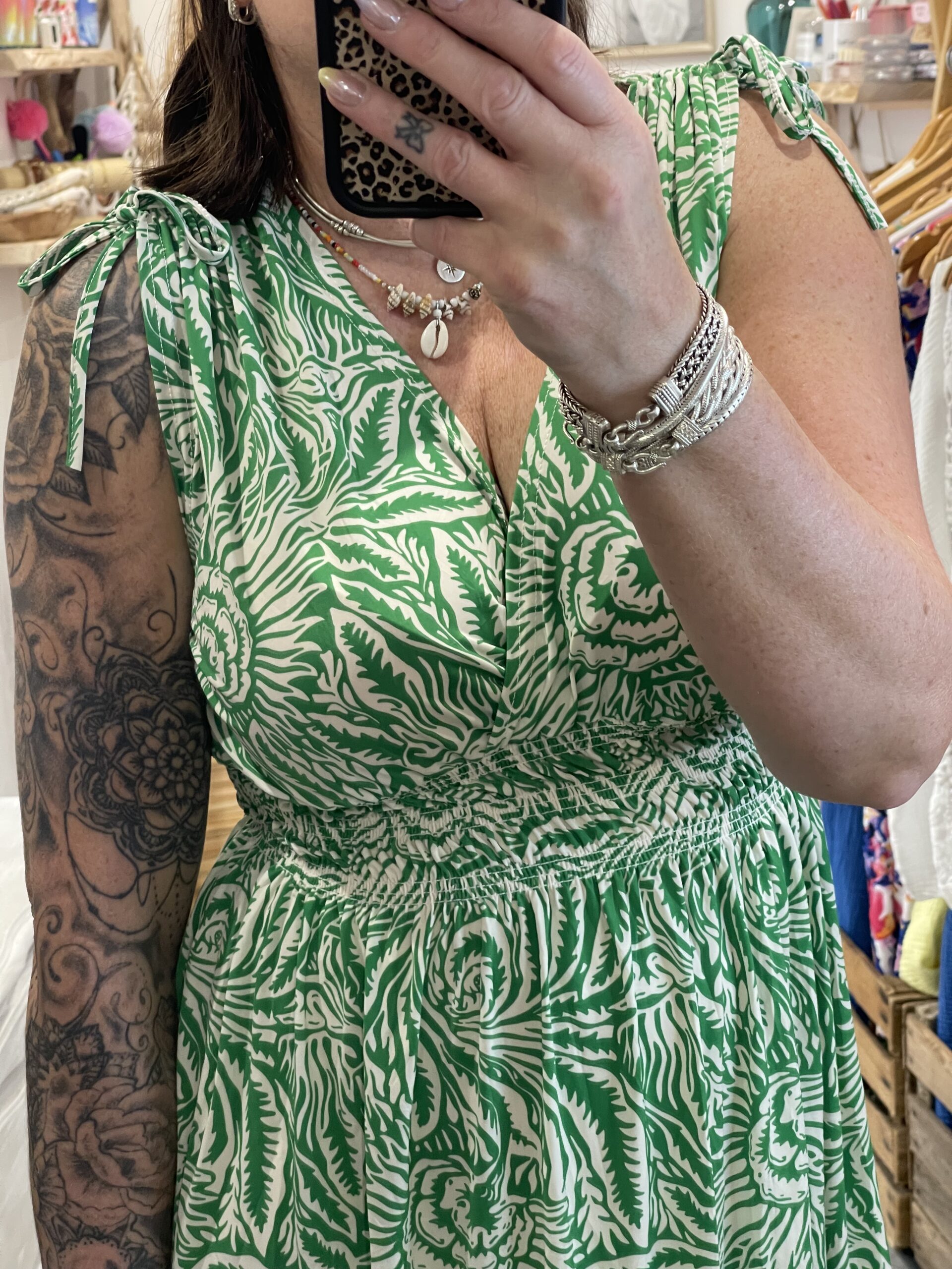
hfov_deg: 22.9
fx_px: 2347
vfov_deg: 30.3
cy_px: 634
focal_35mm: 64
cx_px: 476
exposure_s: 1/50
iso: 160
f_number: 2.2
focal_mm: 7.5
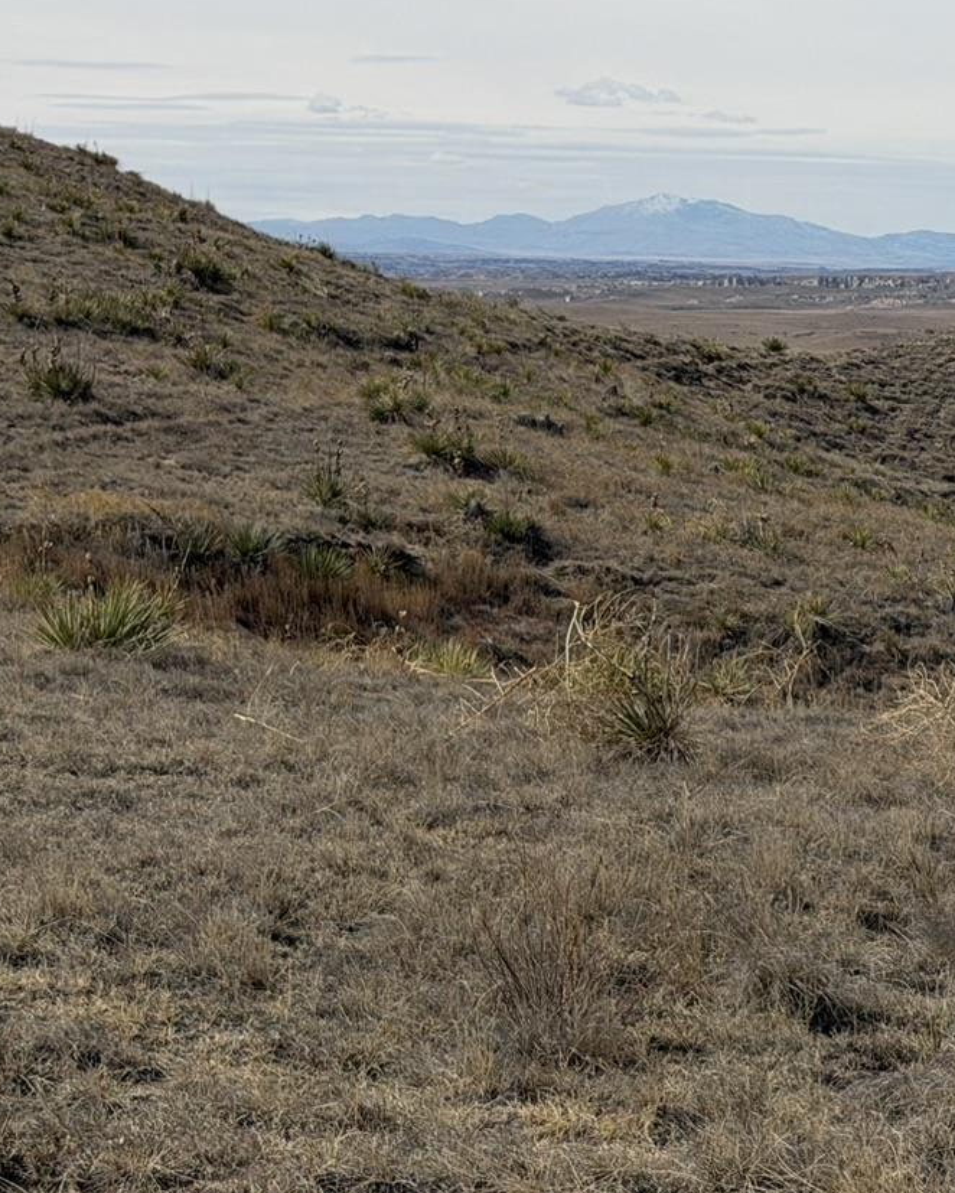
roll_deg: -1.5
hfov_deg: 13.2
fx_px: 4097
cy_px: 405
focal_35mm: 116
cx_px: 900
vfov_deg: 16.5
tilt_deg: -2.6
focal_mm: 6.76
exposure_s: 1/8772
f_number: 1.78
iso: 64
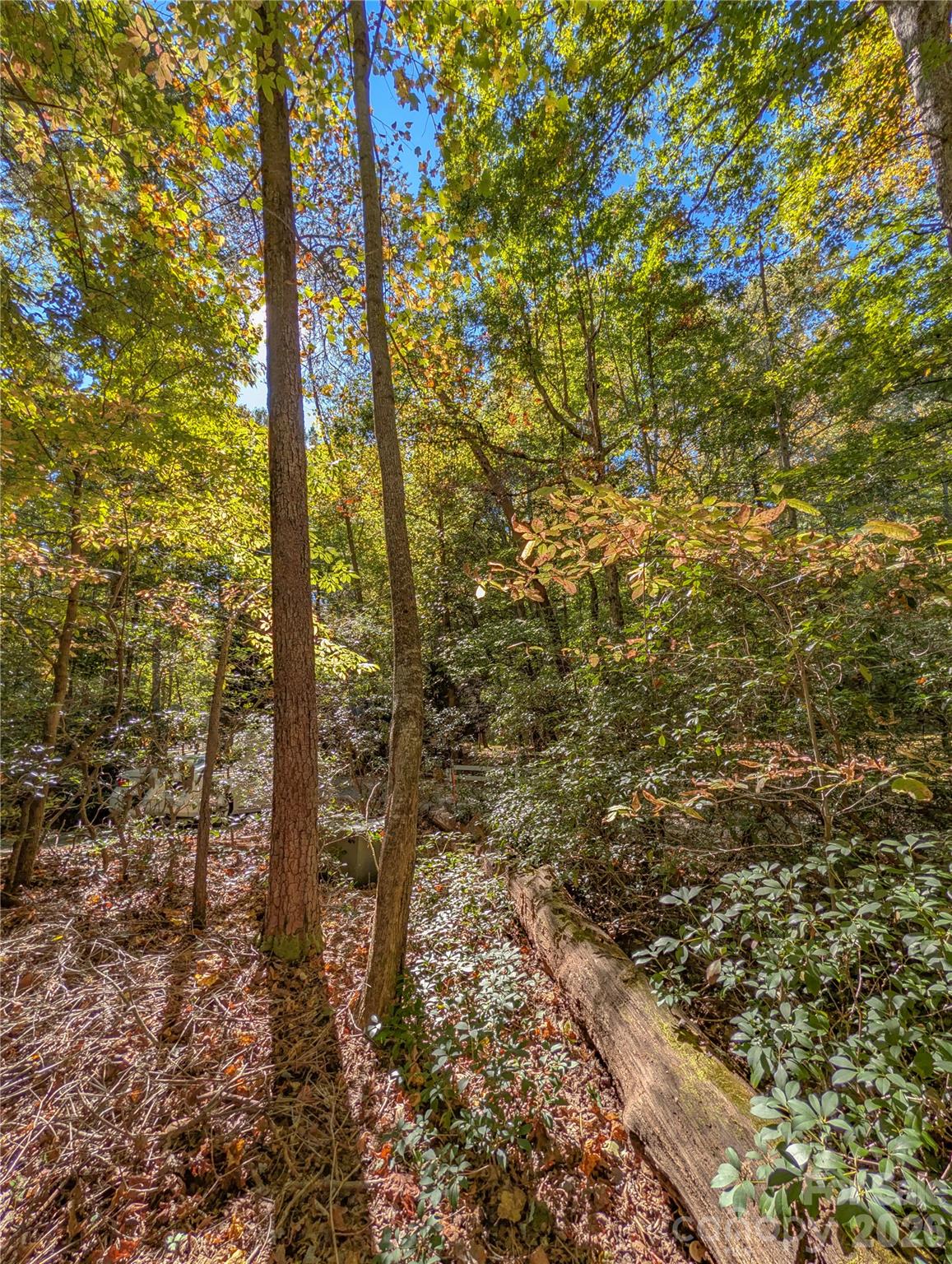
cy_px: 632
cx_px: 476
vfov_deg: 110.4
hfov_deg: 94.7
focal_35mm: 12
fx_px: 439
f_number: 1.7
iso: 61
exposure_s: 1/1020
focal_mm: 2.02
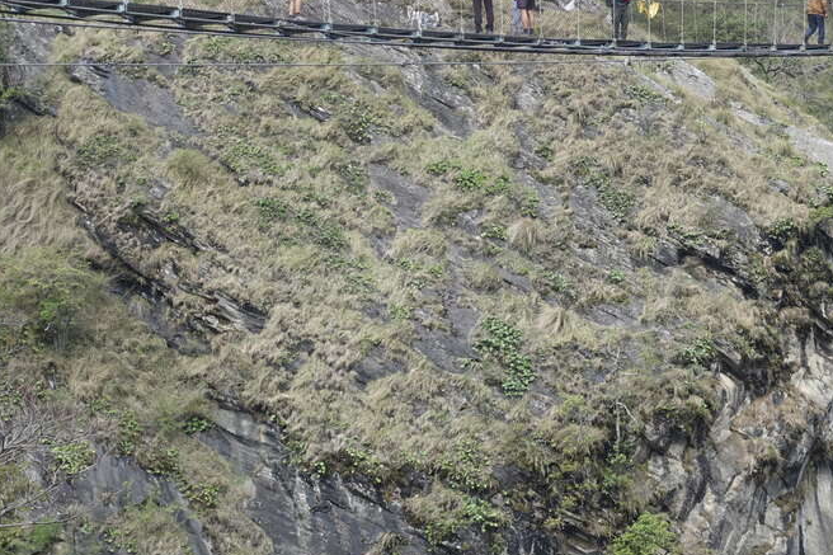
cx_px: 716
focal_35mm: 108
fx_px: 2498
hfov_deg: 18.7
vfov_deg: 12.7
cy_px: 197
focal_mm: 21.59
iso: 125
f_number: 3.5
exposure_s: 1/80
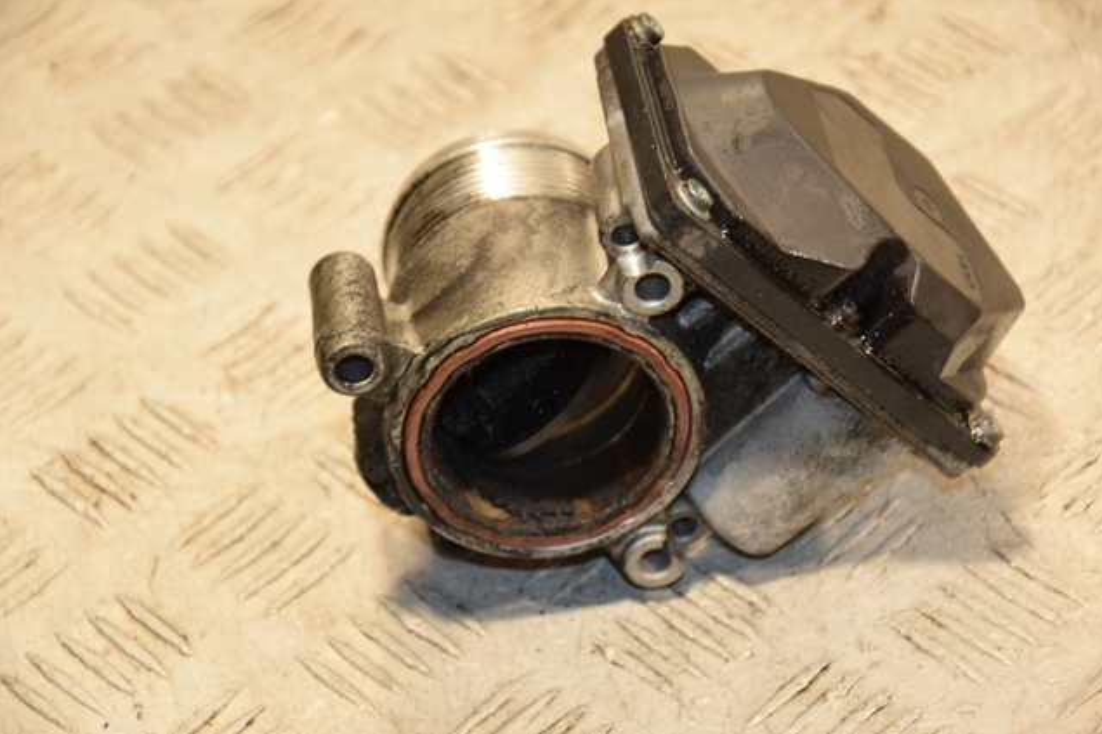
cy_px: 366
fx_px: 4162
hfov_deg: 15.1
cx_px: 554
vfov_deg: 10.1
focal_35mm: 136
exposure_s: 1/125
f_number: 5.6
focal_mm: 90
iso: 800
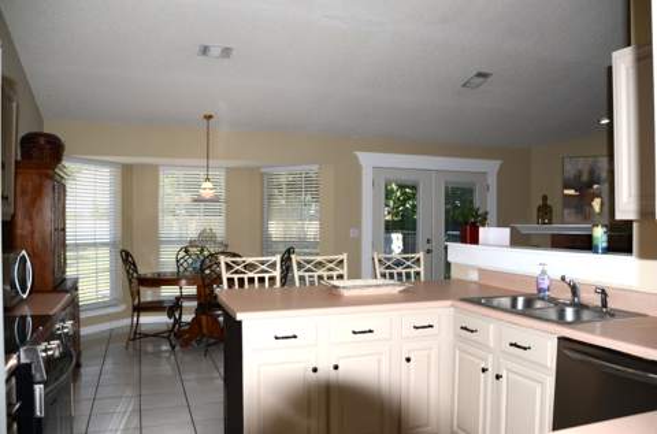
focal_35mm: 27
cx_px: 328
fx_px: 491
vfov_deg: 47.7
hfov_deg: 67.5
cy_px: 217
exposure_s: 1/250
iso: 100
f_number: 3.5
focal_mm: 18
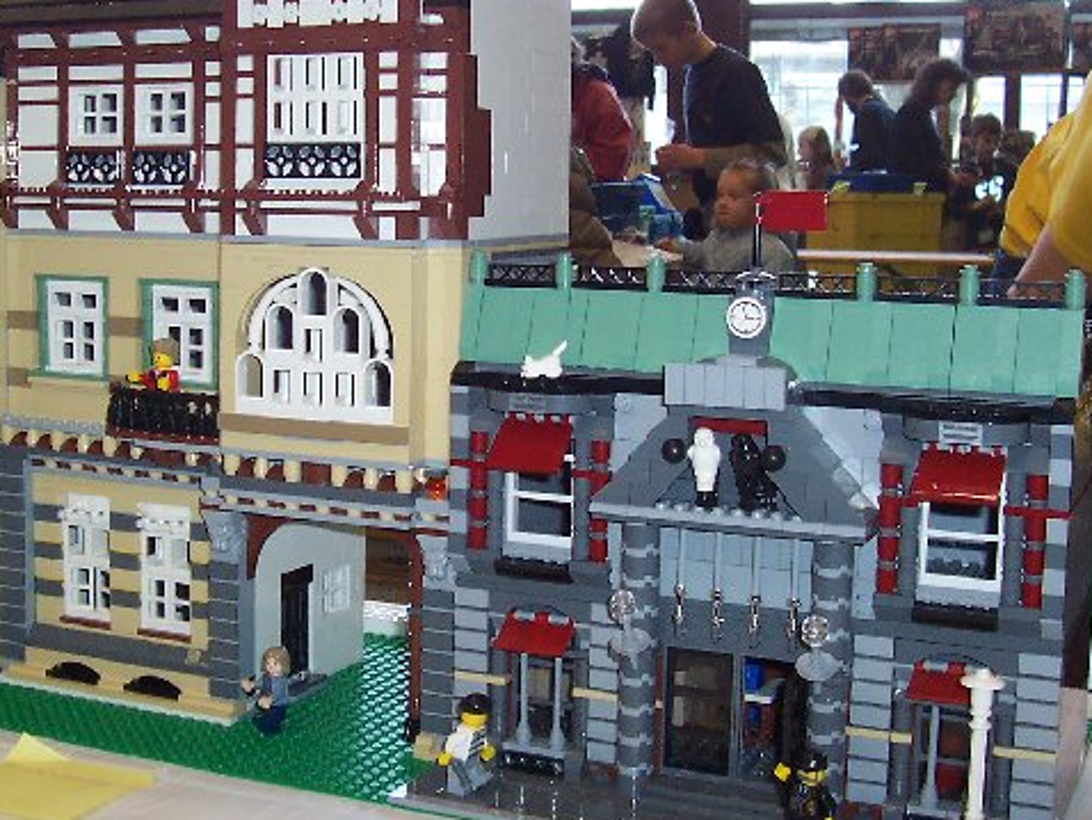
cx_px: 360
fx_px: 1736
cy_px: 344
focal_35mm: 55
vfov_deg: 26.5
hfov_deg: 34.6
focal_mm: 5.6
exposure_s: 1/60
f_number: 2.8
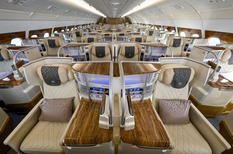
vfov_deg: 80.9
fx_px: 90
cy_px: 77
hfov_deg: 104.4
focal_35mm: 14
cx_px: 116
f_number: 8
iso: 320
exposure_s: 1/20
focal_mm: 14
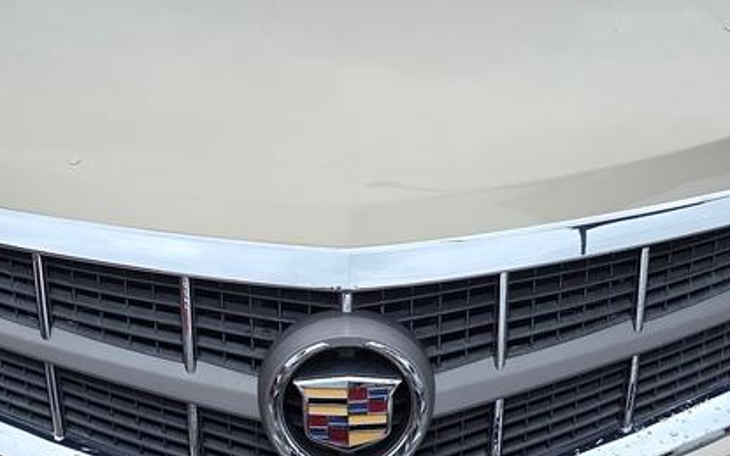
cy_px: 174
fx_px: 1492
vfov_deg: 17.4
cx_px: 360
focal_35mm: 75
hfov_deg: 27.5
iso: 80
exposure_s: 1/2790
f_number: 1.7
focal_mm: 6.3
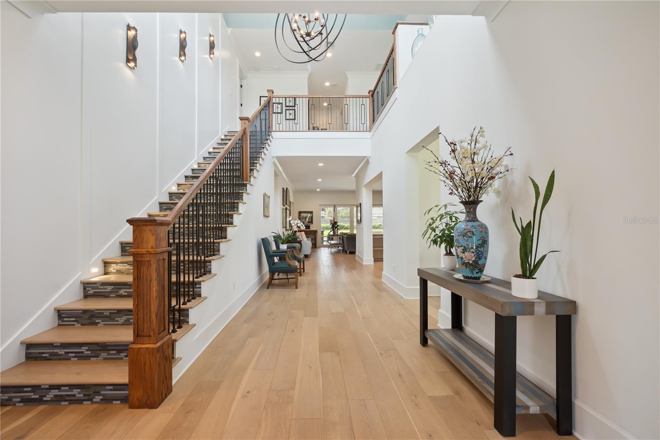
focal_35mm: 13
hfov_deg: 108.3
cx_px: 330
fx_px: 238
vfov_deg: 85.4
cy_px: 220
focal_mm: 9
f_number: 10
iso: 500
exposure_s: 1/60
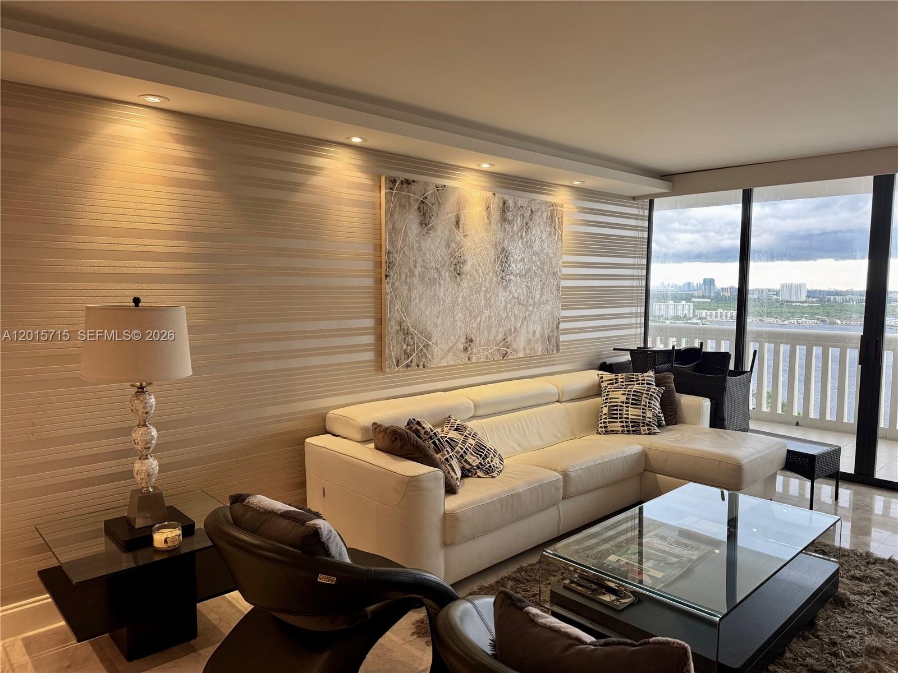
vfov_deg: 56.8
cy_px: 336
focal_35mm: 24
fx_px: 623
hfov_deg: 71.6
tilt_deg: -5.3
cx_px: 449
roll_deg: +0.3
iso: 200
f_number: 1.78
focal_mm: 6.76
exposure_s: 1/120
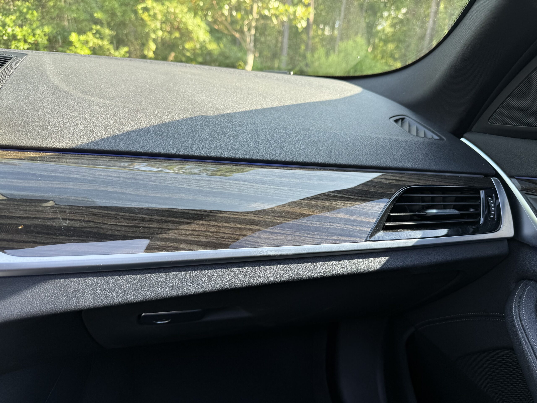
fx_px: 372
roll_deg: -5.3
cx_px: 268
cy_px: 202
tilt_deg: -17.4
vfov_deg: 56.8
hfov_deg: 71.6
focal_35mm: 24
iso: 64
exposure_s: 1/148
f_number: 1.78
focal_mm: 6.76
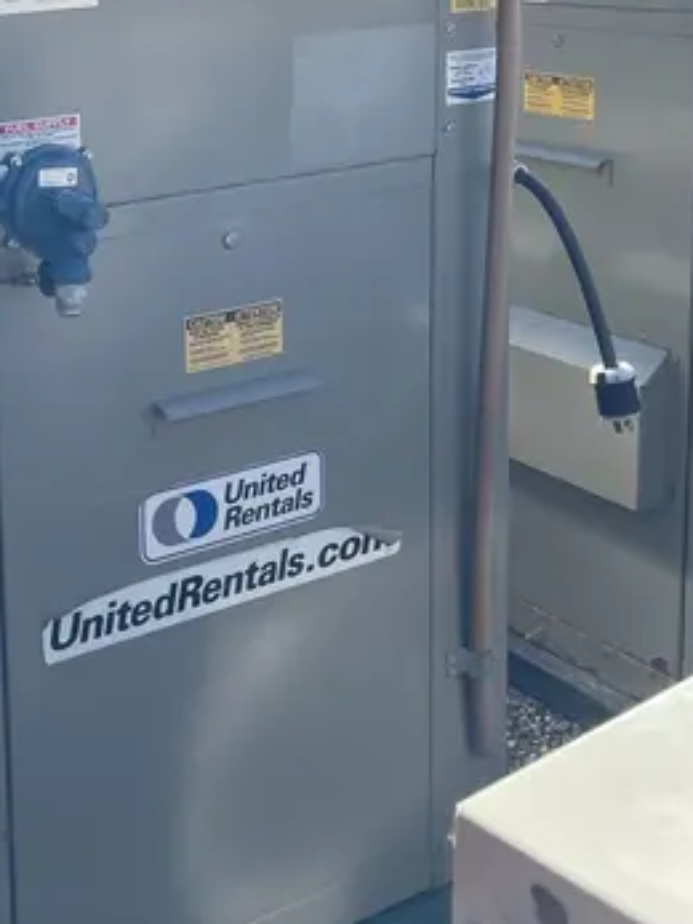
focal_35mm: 55
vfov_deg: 33.5
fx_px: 1469
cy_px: 134
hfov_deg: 25.1
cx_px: -27
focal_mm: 4.2
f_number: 1.6
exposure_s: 1/2132
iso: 32
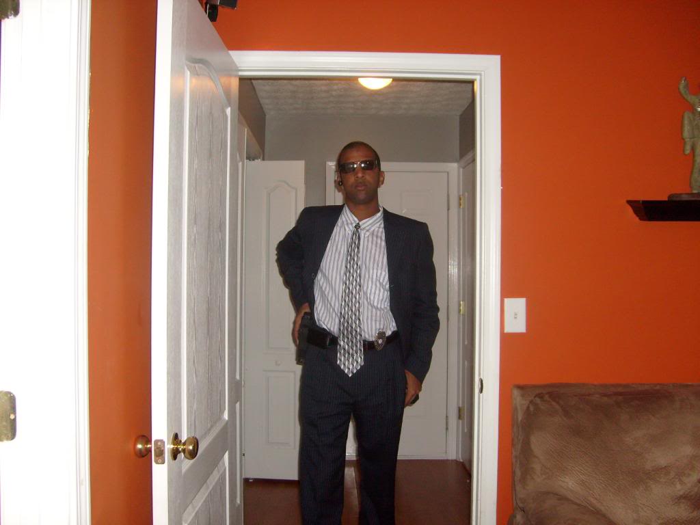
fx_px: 708
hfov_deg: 52.6
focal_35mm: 35
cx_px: 350
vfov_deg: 40.7
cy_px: 262
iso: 100
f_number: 2.8
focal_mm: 5.8
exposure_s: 1/45
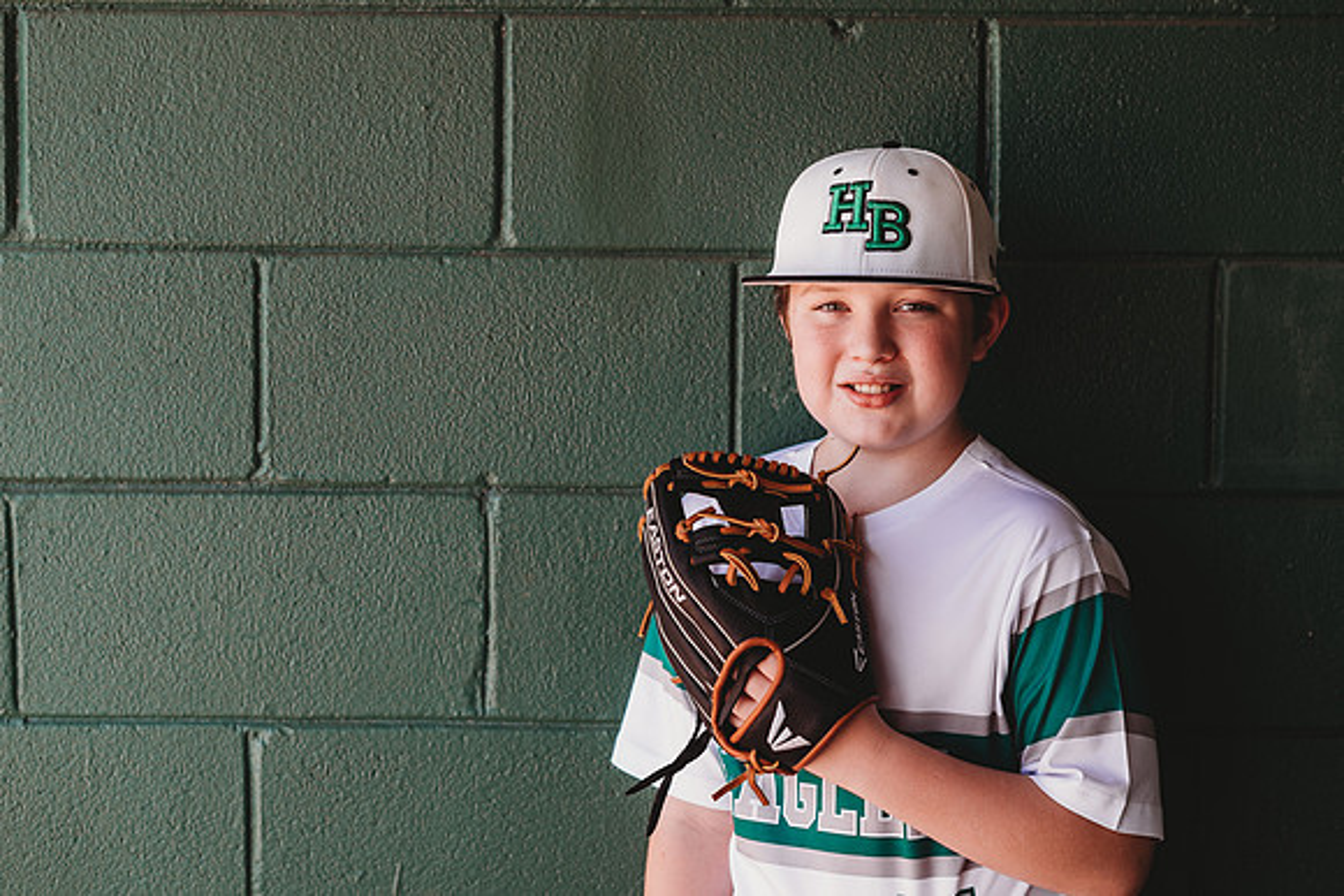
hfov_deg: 23.9
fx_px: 3174
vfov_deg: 16.1
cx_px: 672
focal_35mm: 85
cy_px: 448
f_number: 2.8
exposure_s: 1/160
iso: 100
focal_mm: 85
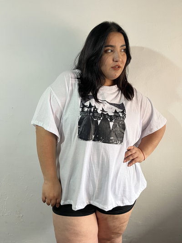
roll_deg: -0.3
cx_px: 91
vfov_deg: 67.3
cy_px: 122
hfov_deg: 53.1
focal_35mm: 26
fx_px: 182
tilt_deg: -12.2
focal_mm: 5.1
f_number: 1.6
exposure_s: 1/50
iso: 160
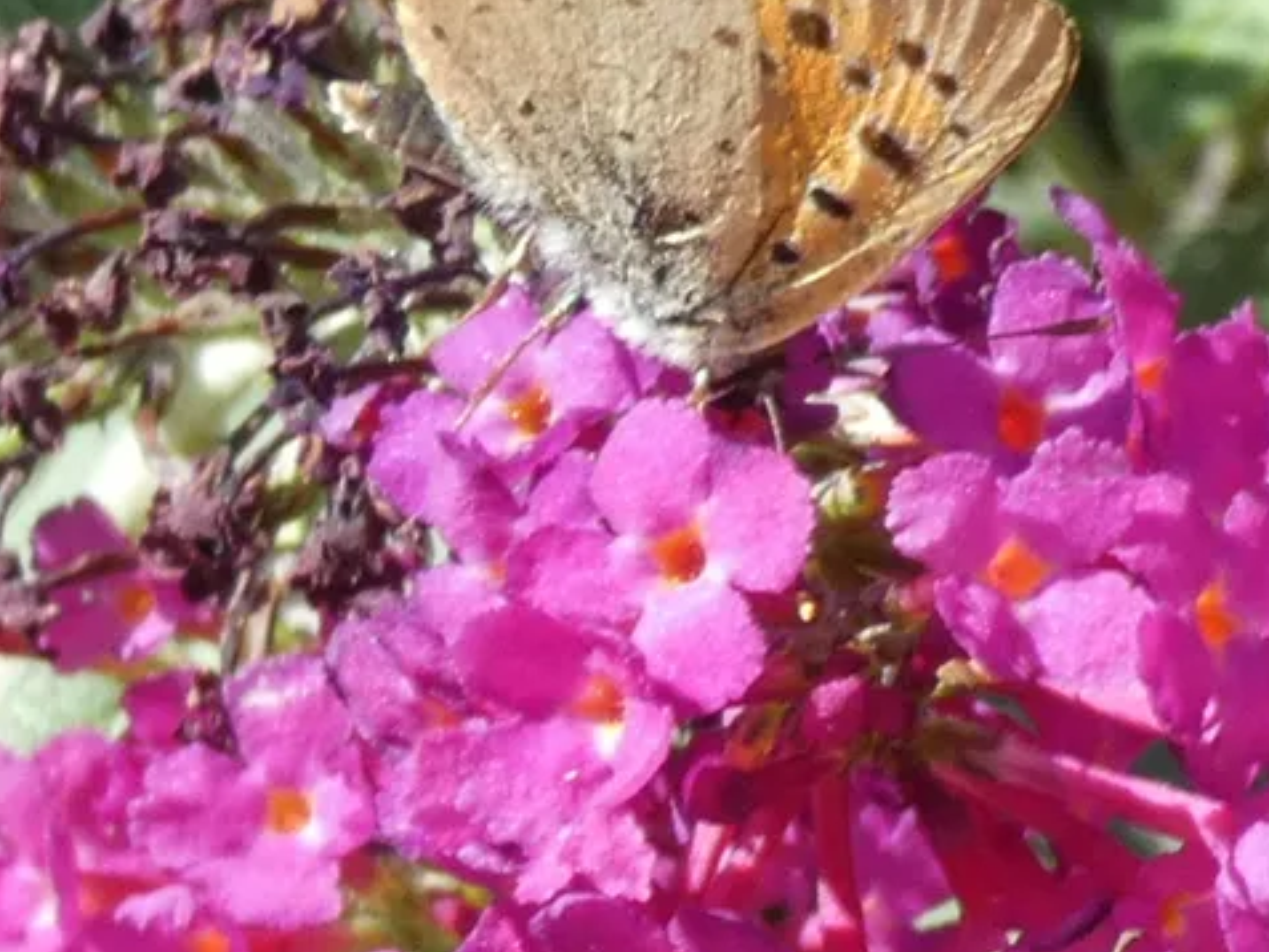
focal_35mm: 157
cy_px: 335
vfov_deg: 9.5
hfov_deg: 12.6
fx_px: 5757
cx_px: 721
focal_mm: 21
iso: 100
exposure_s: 1/80
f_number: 5.1
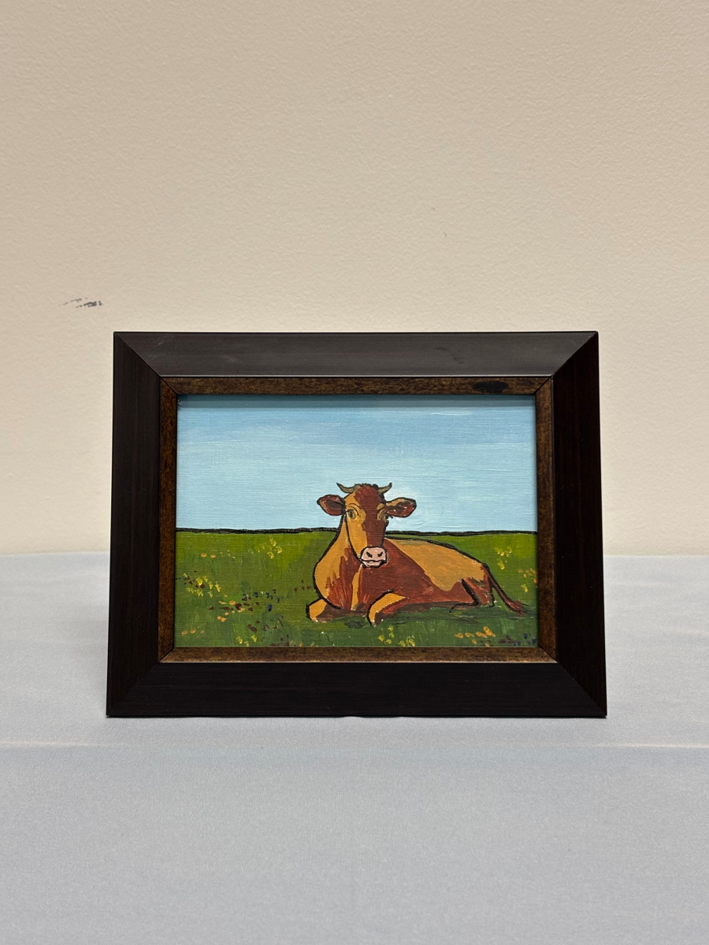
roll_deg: -0.8
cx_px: 354
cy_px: 472
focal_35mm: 52
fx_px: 1420
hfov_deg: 28.0
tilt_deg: -10.9
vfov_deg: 36.8
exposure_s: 1/60
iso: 100
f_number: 1.6
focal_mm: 5.96
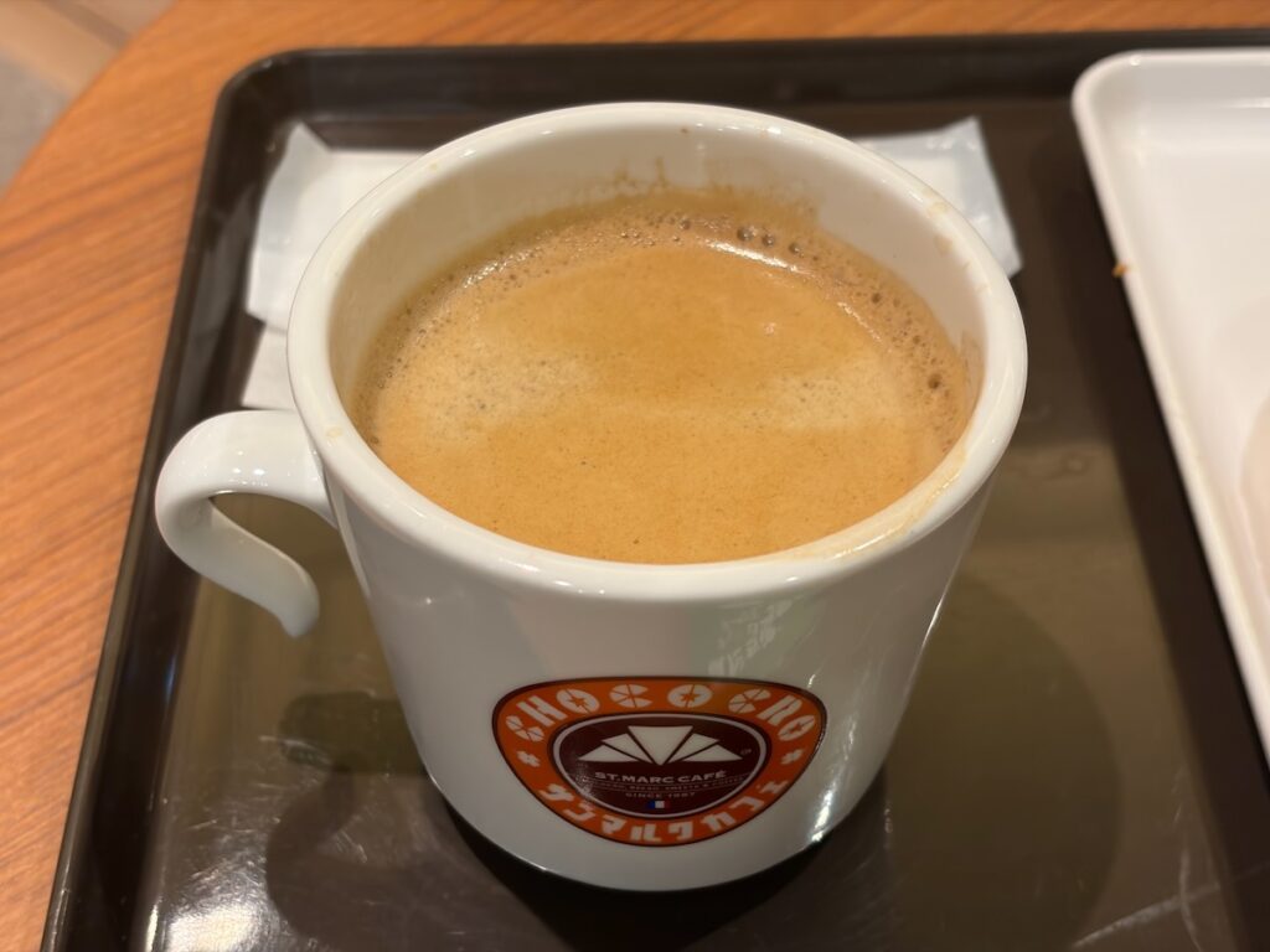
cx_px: 635
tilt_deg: -45.3
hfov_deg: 36.8
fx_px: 1908
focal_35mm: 52
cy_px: 476
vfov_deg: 28.0
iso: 100
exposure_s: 1/50
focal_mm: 5.96
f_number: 1.6
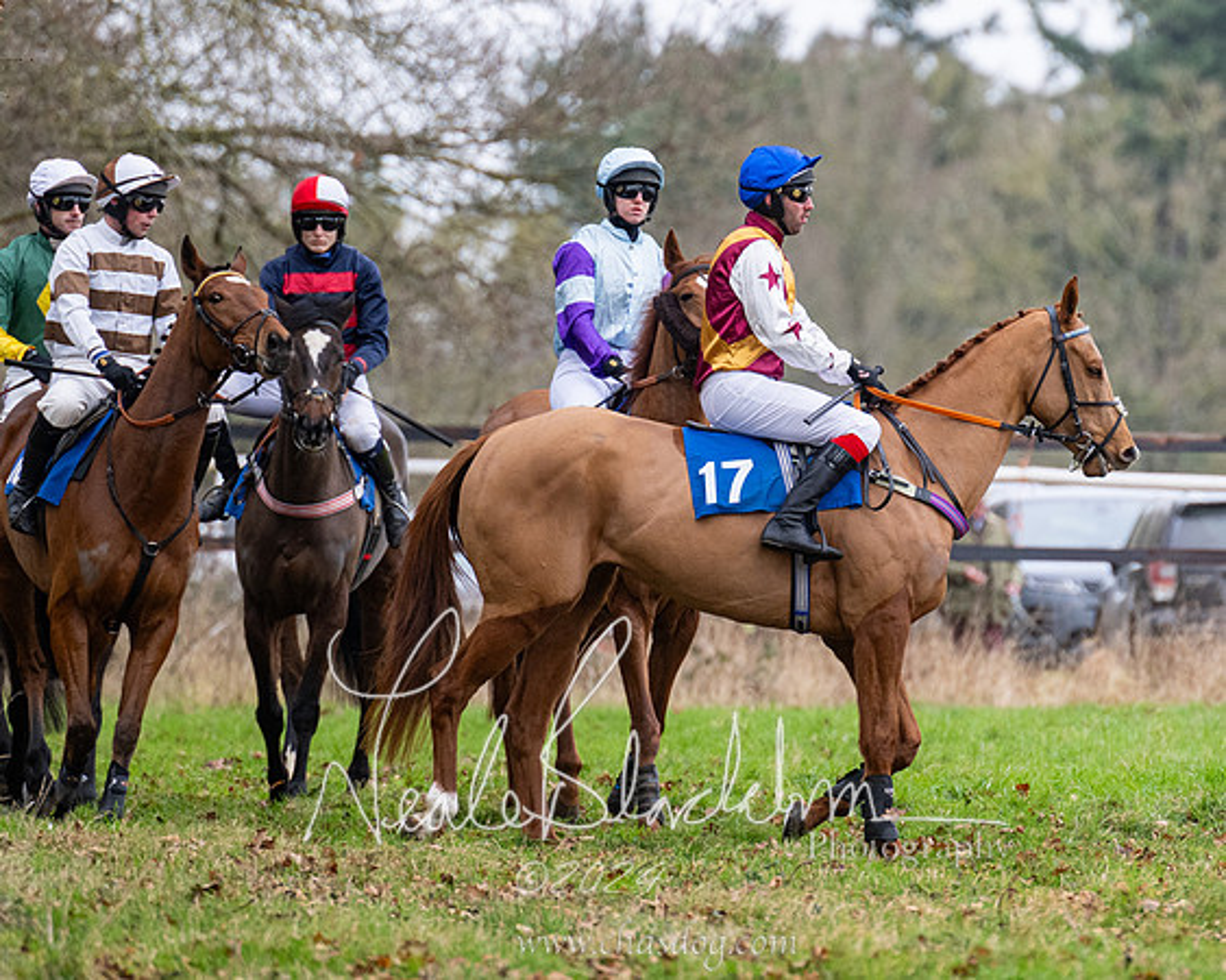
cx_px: 901
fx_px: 21097
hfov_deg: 3.3
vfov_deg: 2.7
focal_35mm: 582
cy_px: 405
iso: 640
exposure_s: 1/640
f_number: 4
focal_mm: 280
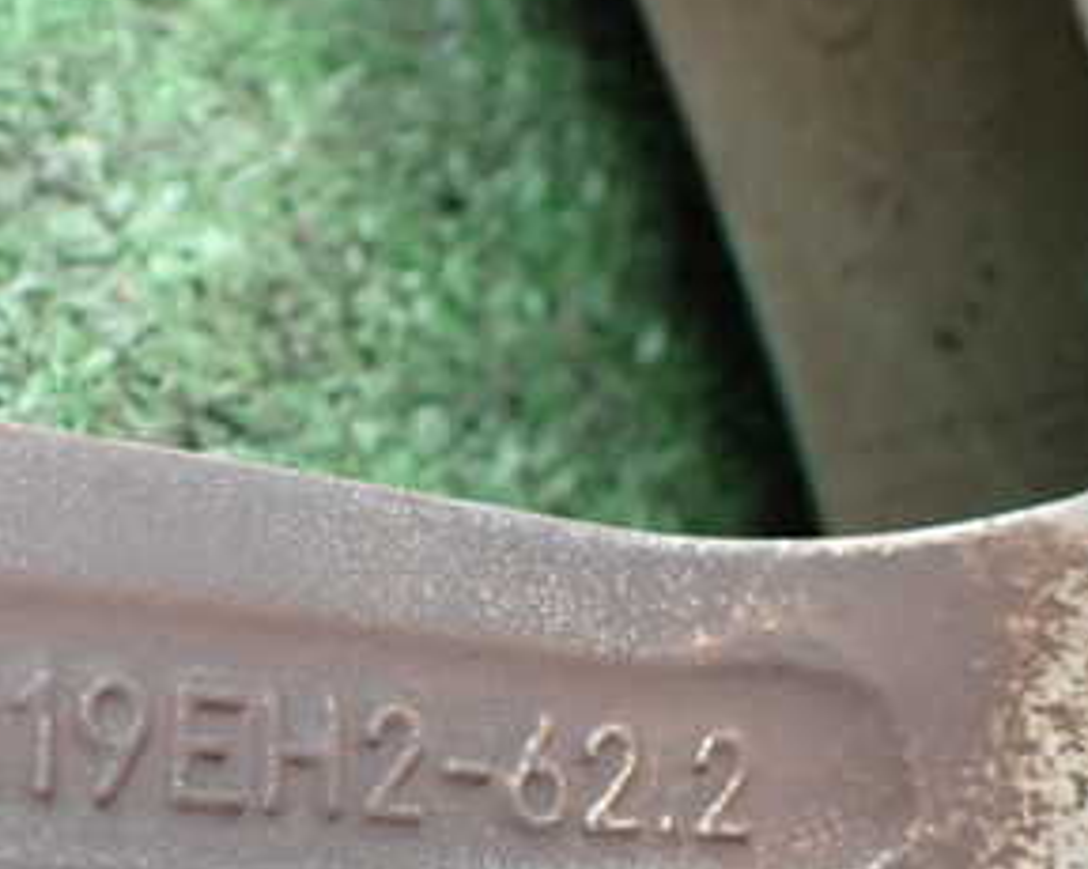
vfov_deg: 24.9
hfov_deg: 30.0
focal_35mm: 61
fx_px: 1963
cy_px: 548
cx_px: 162
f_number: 2.3
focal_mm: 5.4
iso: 250
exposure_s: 1/125
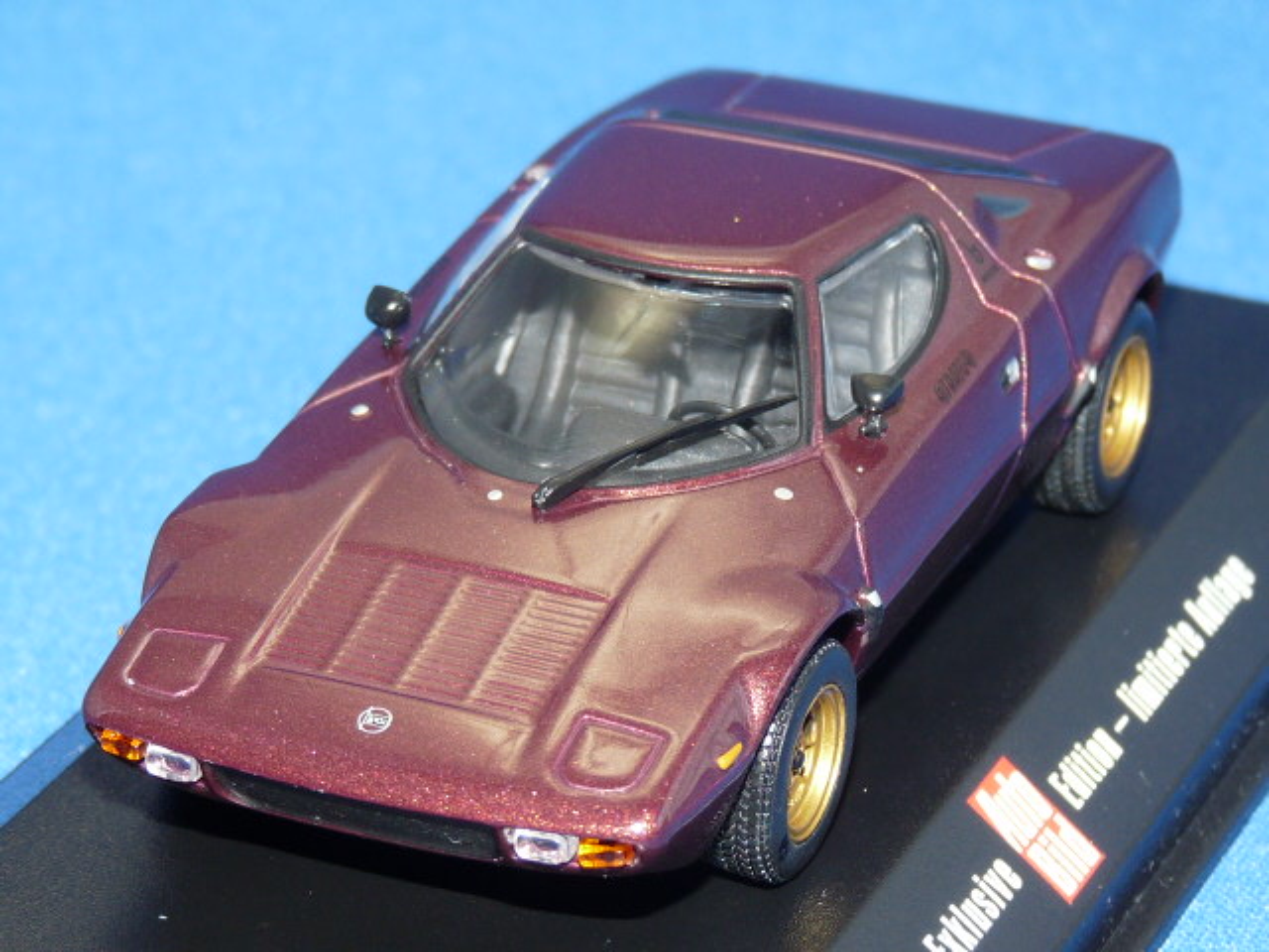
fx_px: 5462
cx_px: 634
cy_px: 476
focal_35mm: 149
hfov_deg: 13.3
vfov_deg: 10.0
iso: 100
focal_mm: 14.9
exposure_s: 1/40
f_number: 3.4
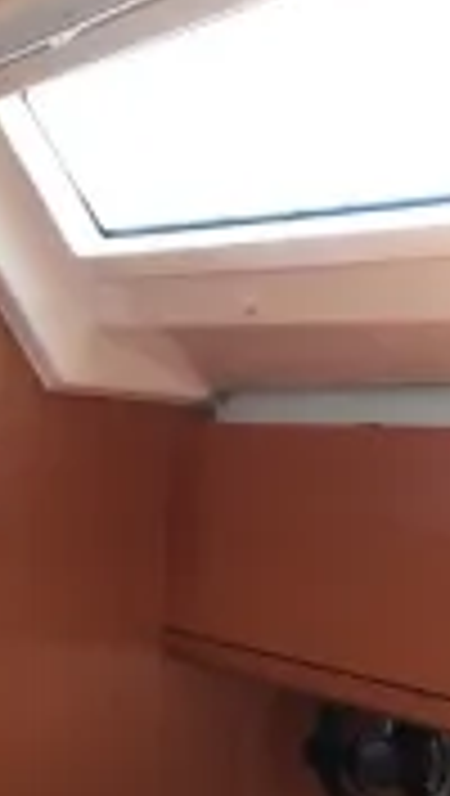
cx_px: -369
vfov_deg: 19.6
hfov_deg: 10.6
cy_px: 733
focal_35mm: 107
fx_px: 2262
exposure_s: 1/33
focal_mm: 4.15
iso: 80
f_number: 2.2
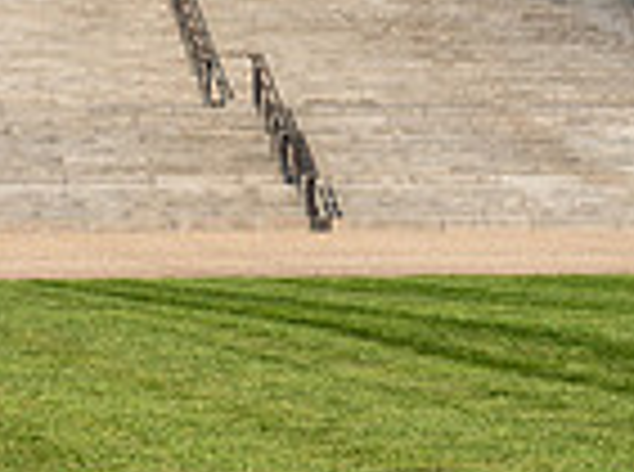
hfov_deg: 7.2
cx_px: 283
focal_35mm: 275
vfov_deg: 5.3
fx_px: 5024
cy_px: -285
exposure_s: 1/400
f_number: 7.1
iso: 100
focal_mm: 66
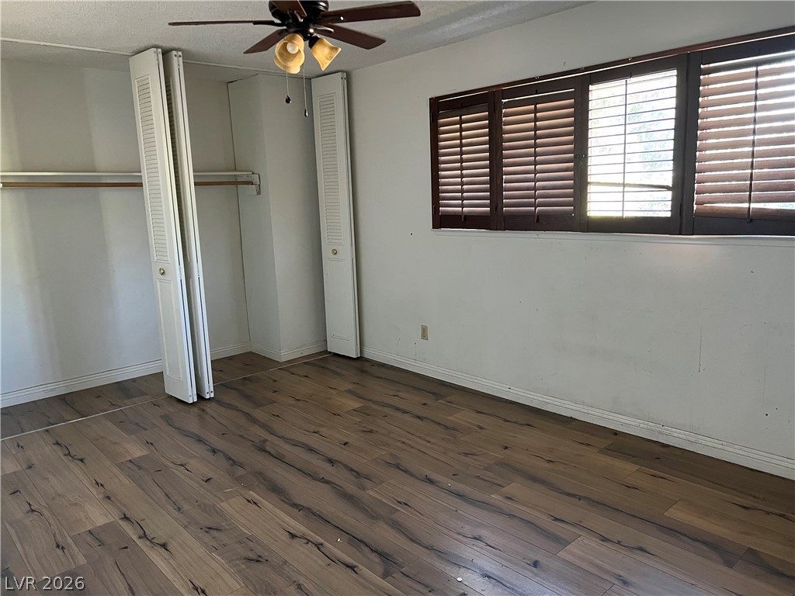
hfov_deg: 67.3
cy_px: 298
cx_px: 398
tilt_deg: -11.0
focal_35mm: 26
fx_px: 597
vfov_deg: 53.1
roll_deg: +3.2
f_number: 1.5
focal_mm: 5.7
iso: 400
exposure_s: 1/60
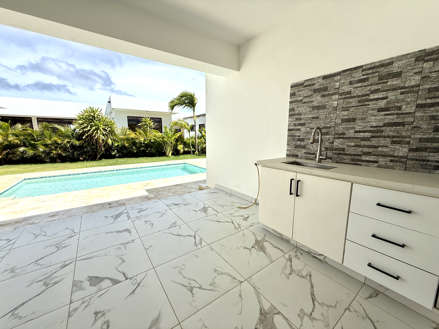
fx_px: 178
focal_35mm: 14
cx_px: 220
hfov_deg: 102.1
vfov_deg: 85.7
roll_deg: -0.2
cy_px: 164
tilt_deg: -8.6
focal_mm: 2.22
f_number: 2.2
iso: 50
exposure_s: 1/2717
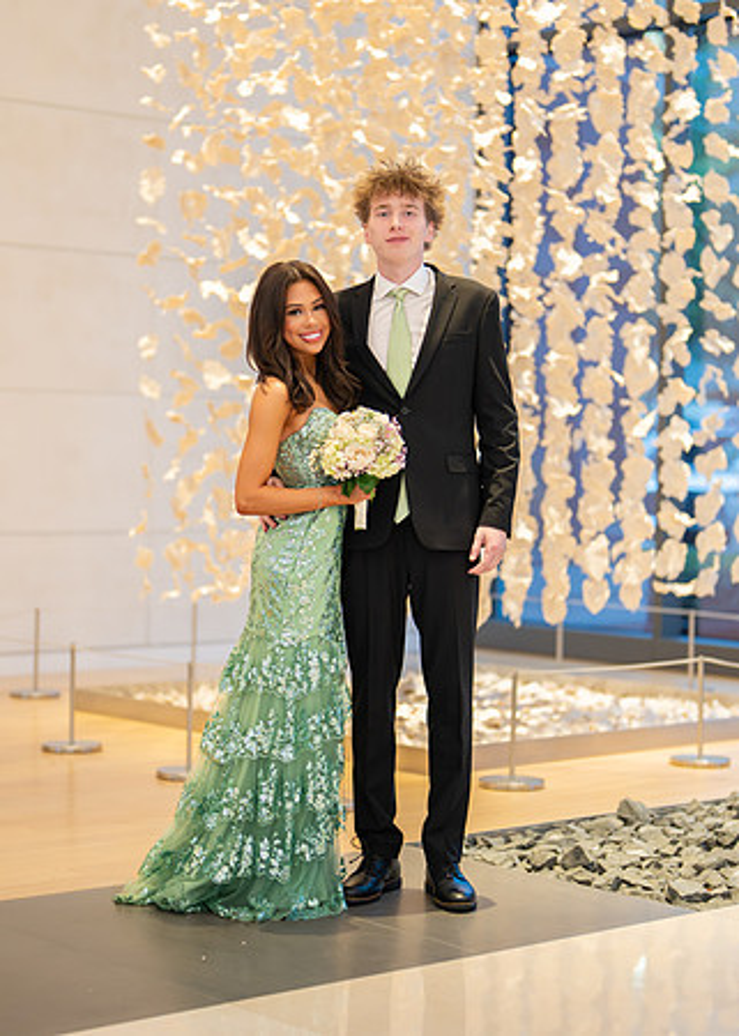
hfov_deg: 18.8
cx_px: 375
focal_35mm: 76
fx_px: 2229
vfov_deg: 26.2
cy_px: 527
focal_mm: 50
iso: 1000
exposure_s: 1/640
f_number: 1.2
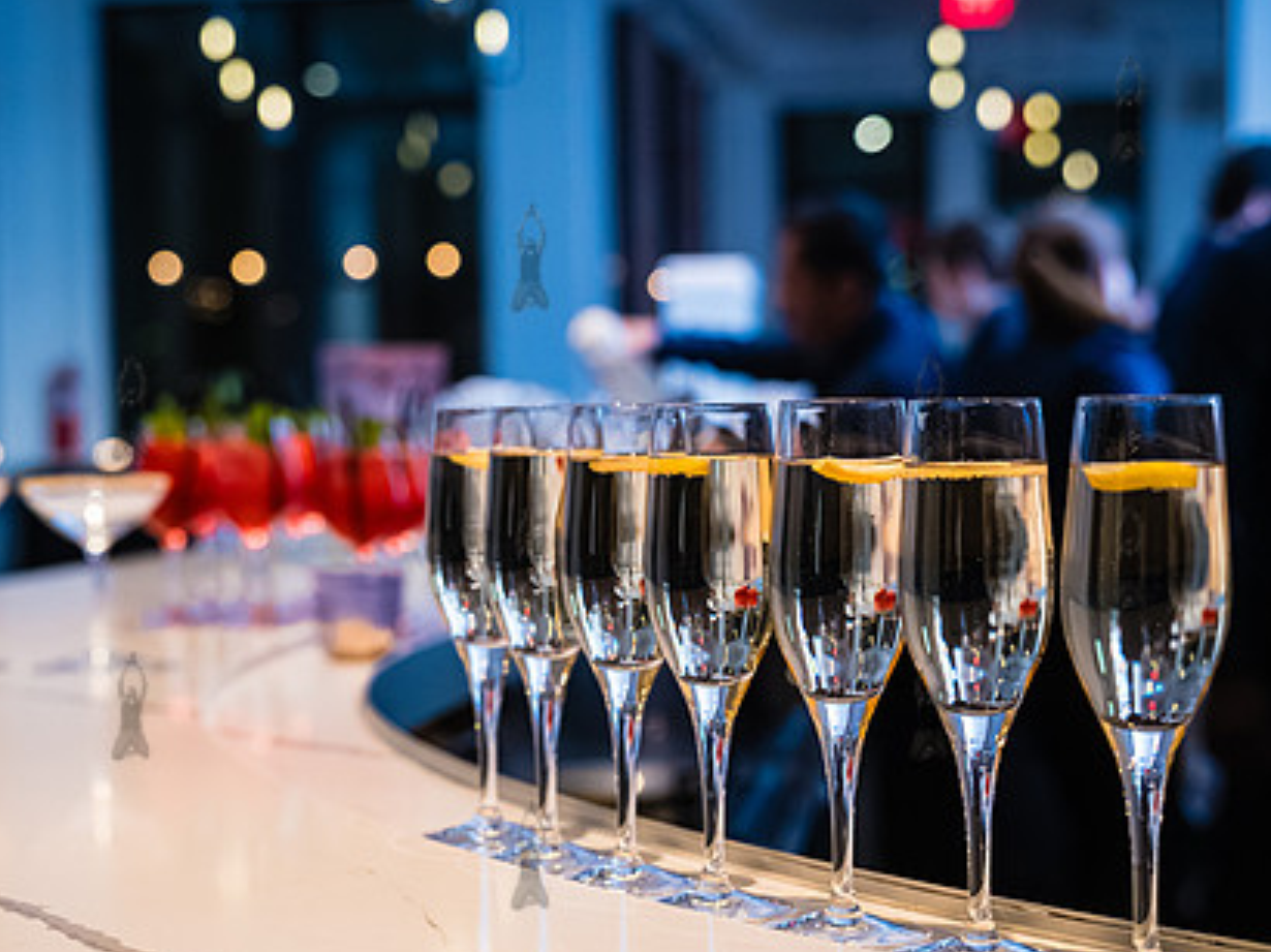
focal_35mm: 68
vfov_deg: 21.6
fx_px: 2495
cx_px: 527
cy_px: 555
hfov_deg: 28.5
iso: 12800
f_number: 3.5
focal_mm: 50
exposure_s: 1/320
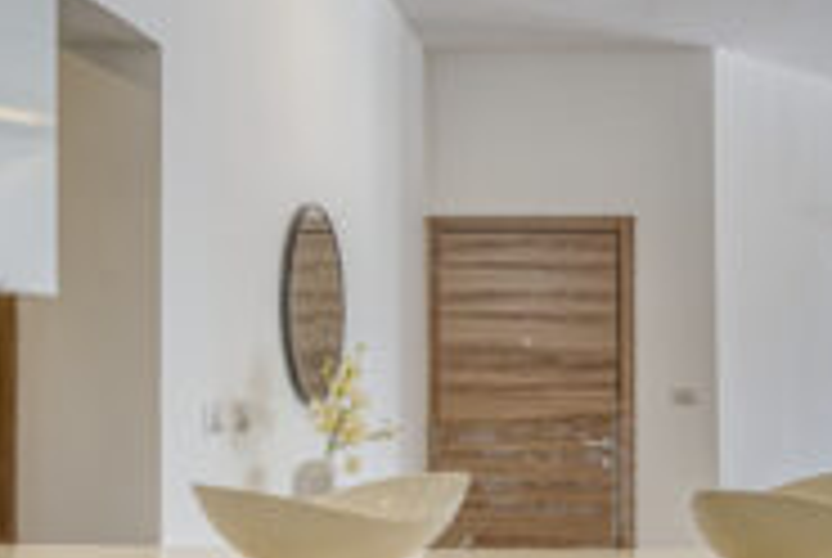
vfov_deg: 26.9
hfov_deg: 38.6
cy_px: 392
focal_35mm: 50
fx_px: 1157
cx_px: 621
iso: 640
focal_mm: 19
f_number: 16
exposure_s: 1/4
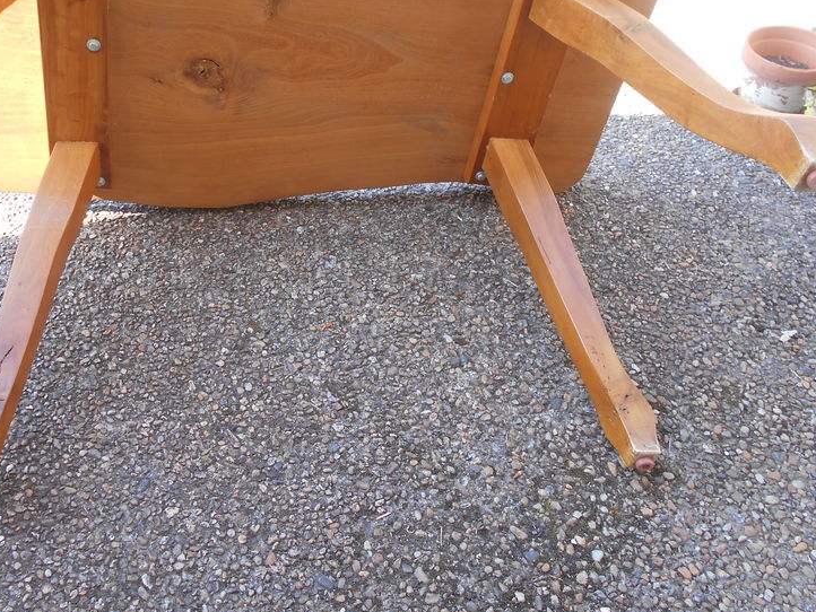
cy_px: 221
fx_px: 849
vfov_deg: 39.4
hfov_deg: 51.1
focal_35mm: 36
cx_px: 333
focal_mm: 4.6
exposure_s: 1/80
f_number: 3.2
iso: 80
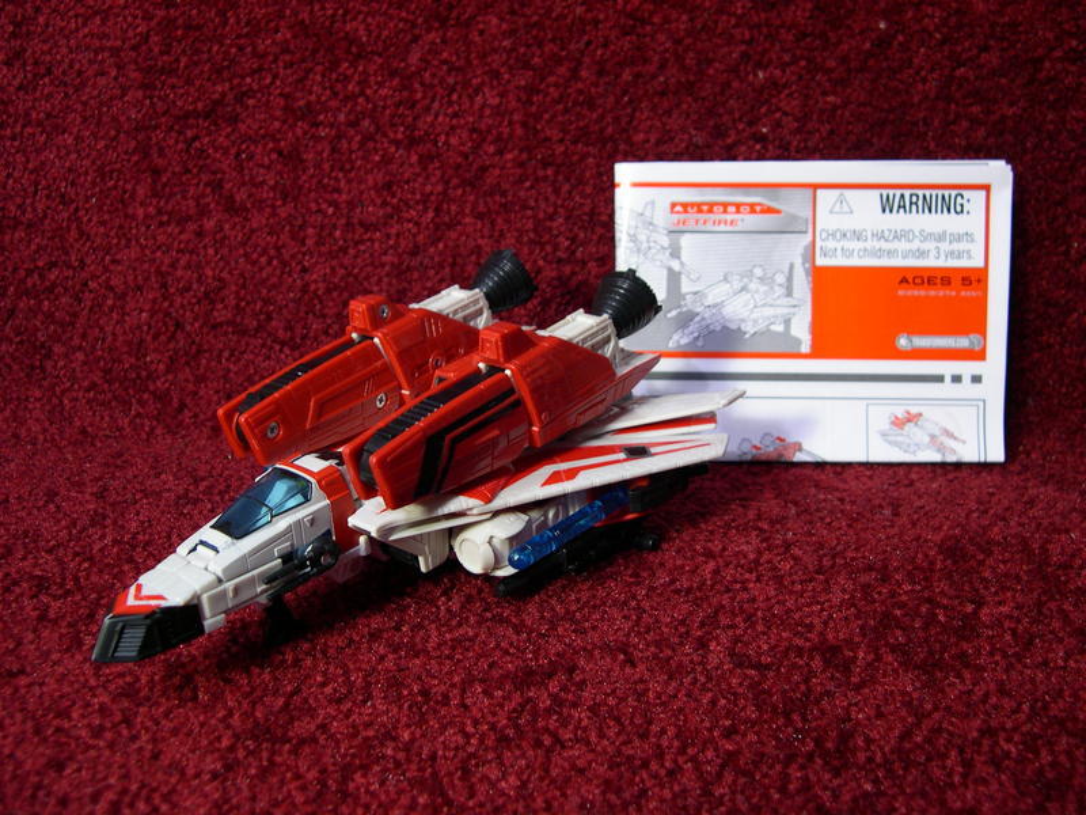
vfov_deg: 37.7
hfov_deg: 49.0
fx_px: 1192
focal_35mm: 38
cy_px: 408
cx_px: 543
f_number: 2.8
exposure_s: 1/4.9
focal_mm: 8
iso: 109
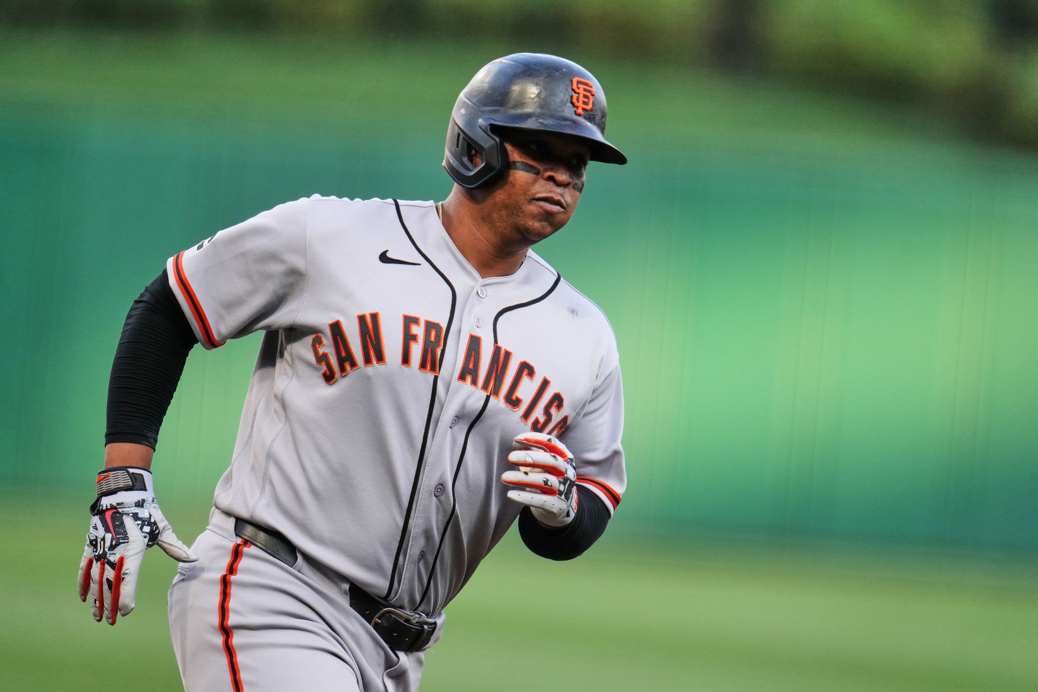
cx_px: 519
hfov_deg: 3.7
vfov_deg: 2.5
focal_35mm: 560
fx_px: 16144
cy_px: 346
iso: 1600
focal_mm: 560
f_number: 4
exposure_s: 1/2000
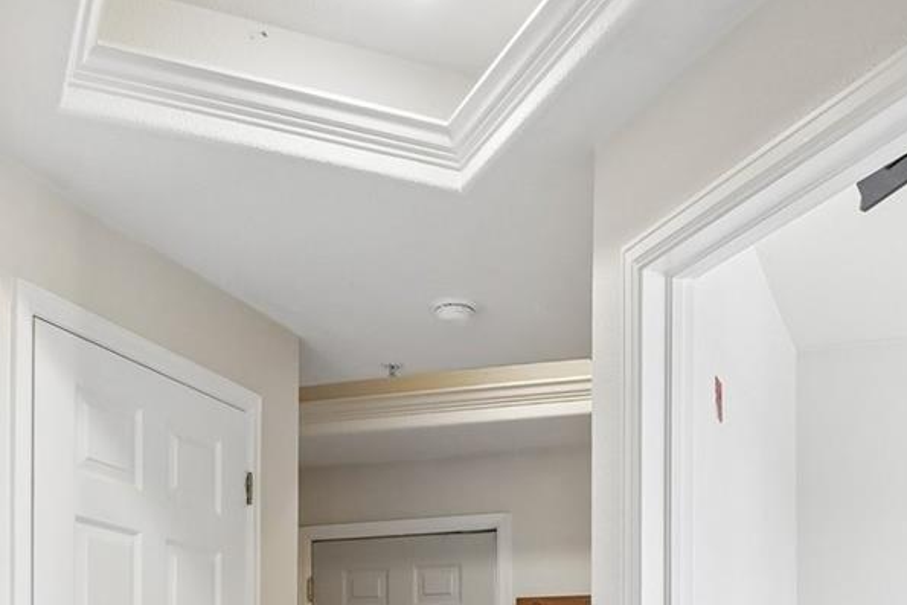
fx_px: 1117
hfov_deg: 43.9
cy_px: 785
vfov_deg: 25.9
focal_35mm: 44
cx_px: 561
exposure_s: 1/30
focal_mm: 11
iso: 400
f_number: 8
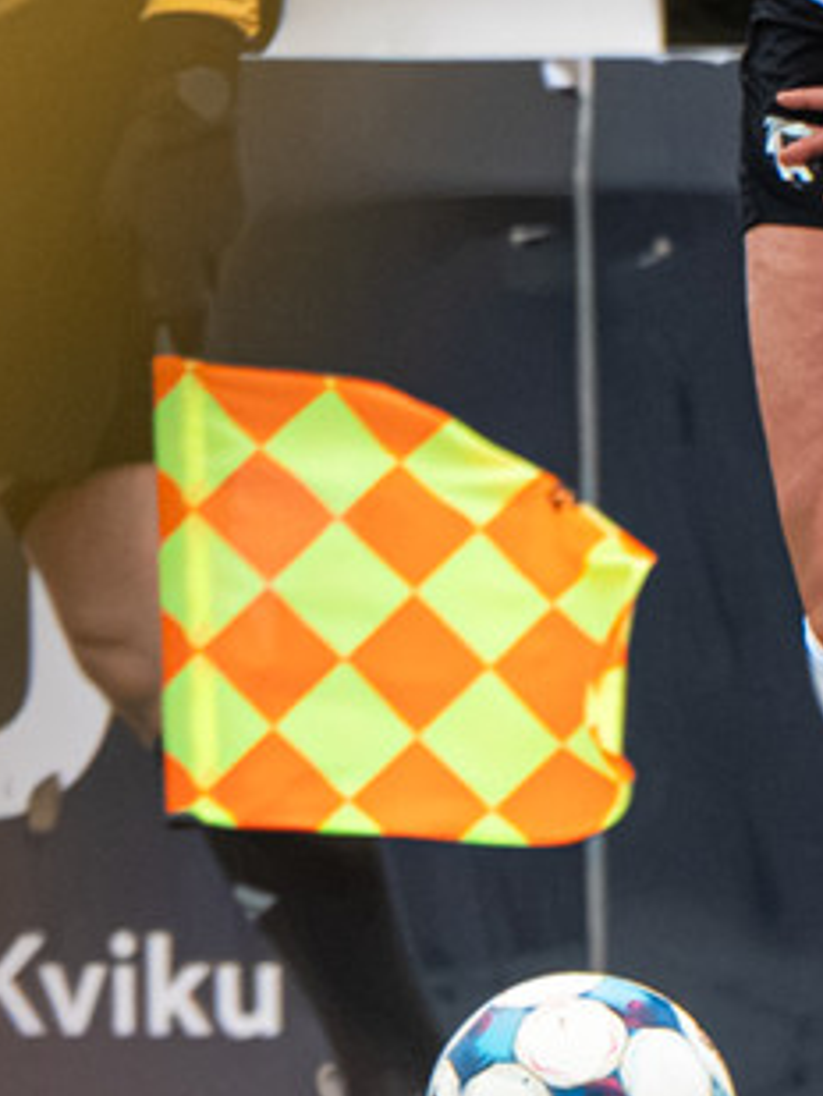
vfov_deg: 0.6
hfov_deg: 0.5
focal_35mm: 3199
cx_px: 884
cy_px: 49
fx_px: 101339
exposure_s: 1/1000
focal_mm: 490
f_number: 6.3
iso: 3200
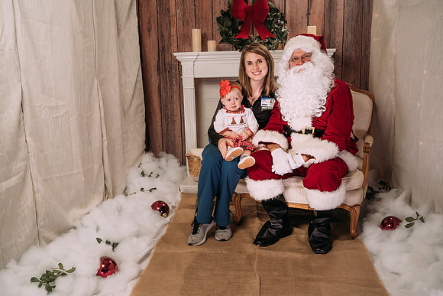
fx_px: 485
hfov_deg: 49.1
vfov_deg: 33.8
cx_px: 218
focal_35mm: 39
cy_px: 167
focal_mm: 35
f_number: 5.6
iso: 200
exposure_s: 1/100
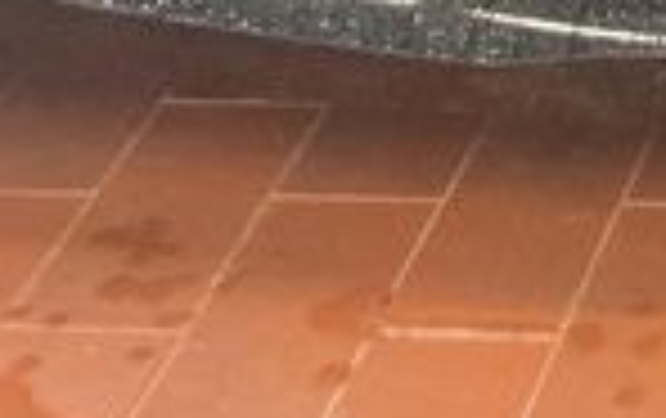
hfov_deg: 11.7
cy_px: -809
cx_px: 1184
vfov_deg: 7.1
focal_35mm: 166
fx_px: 3018
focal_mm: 3
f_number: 1.8
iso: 250
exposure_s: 1/33
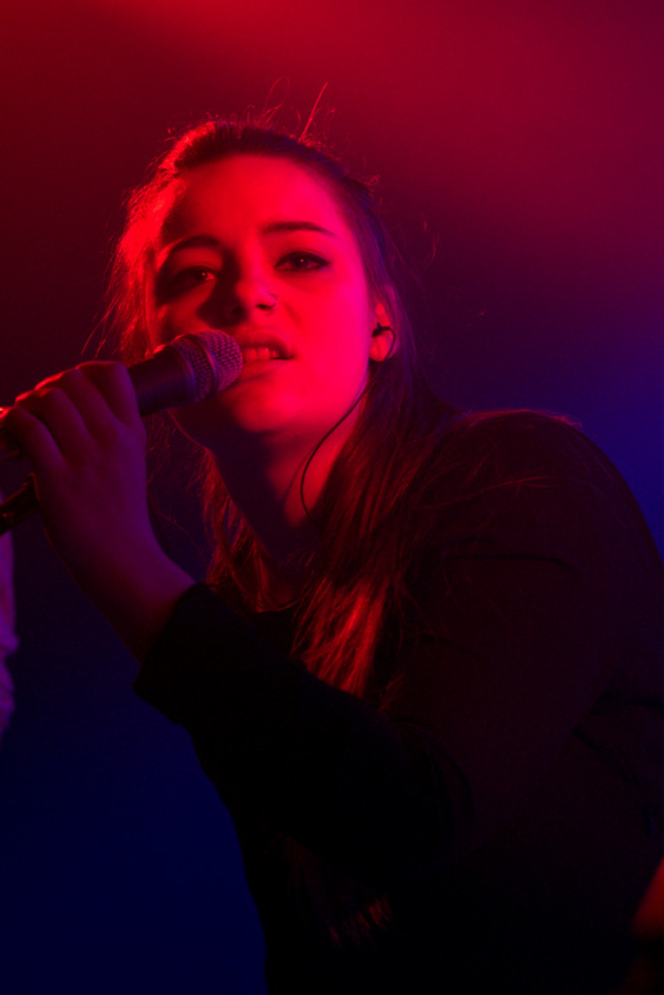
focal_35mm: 75
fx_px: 2075
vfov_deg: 27.0
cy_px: 498
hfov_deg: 18.2
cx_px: 332
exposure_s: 1/50
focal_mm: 50
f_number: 2.8
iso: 1100
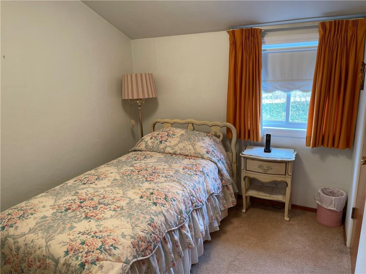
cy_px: 137
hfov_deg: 67.3
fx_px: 275
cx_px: 183
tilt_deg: -15.1
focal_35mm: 26
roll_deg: +2.1
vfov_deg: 53.1
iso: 80
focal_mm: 5.1
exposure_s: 1/60
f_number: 1.6
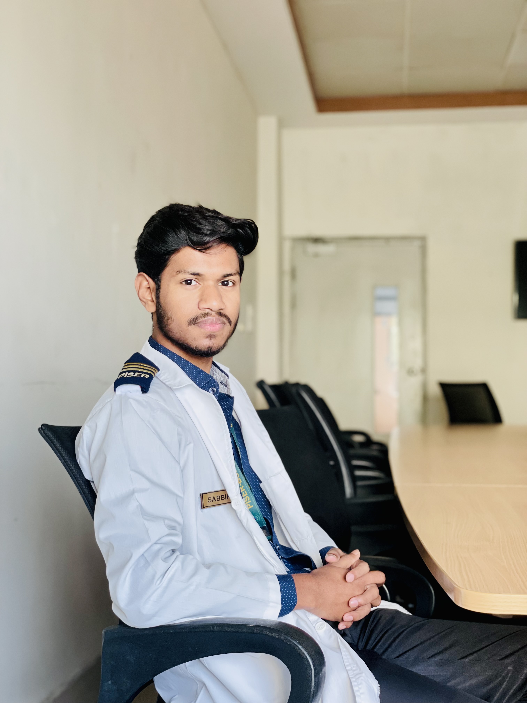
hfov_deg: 28.0
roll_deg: +0.2
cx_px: 264
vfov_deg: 36.8
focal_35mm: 52
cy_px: 352
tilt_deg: +2.8
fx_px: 1056
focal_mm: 6
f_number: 2
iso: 200
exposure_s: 1/40
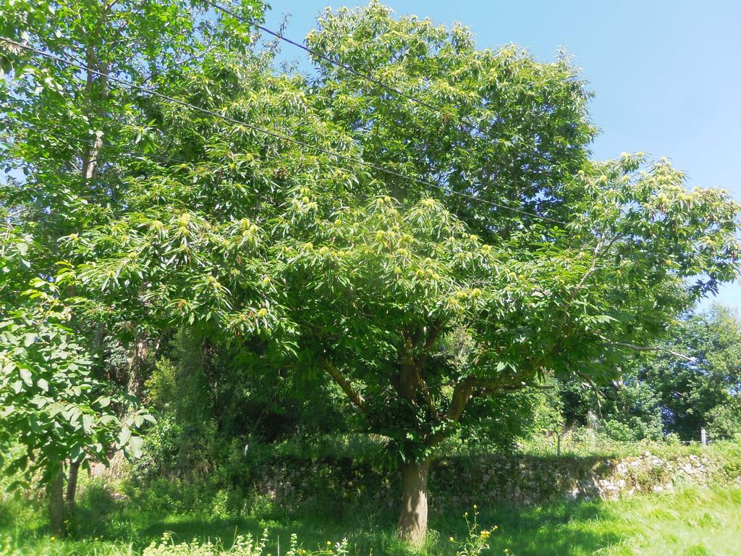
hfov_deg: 63.4
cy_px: 278
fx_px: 599
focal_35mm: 28
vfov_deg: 49.7
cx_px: 370
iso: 125
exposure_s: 1/100
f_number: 3.9
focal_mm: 5
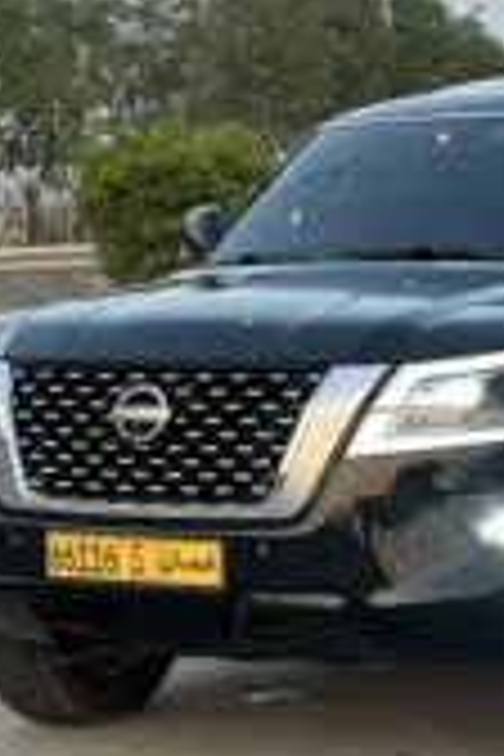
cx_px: 495
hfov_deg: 11.4
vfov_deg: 17.1
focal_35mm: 119
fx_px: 2499
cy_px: 171
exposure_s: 1/196
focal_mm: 6.86
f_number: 1.78
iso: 80
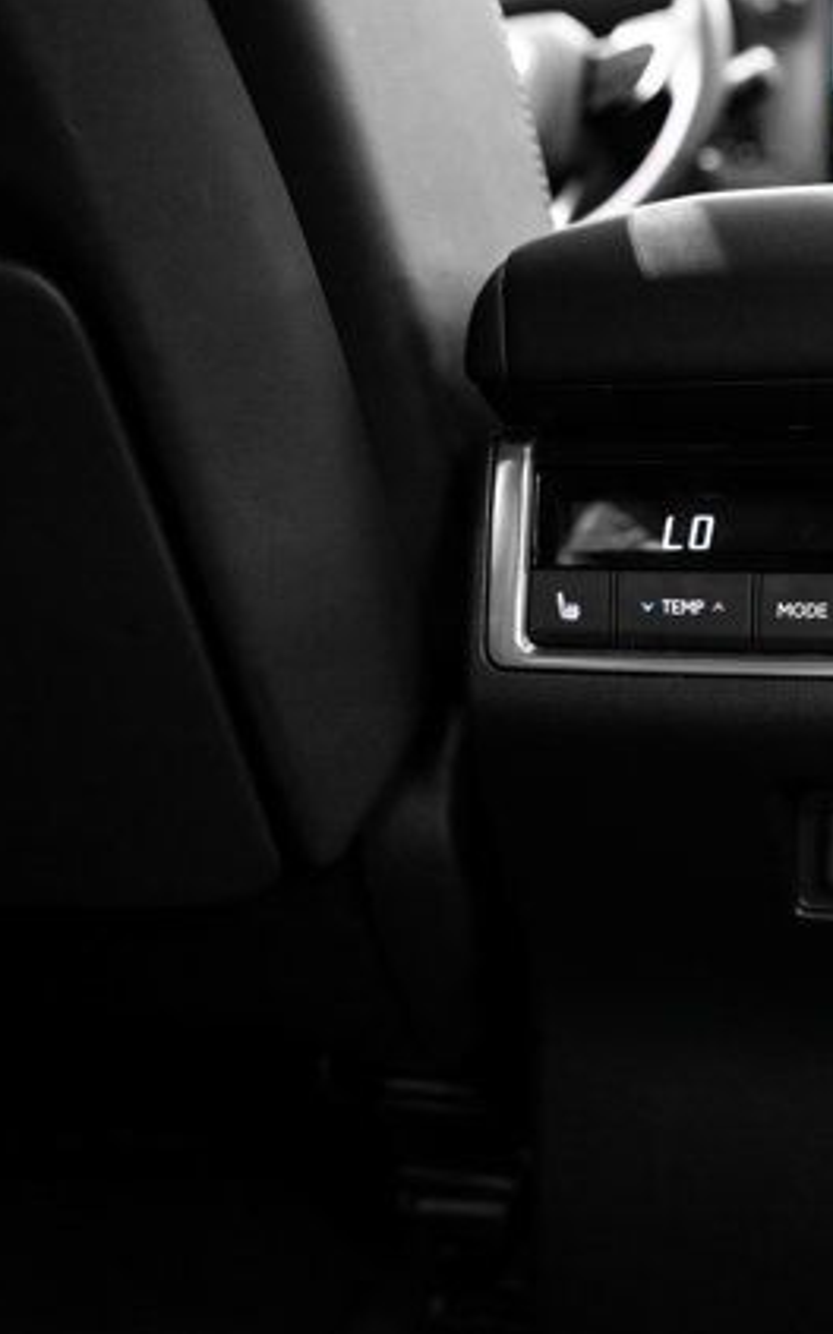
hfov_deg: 31.4
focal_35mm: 37
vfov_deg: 52.8
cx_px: 865
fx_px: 1345
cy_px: 667
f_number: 2.8
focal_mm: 24
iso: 2500
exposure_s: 1/250
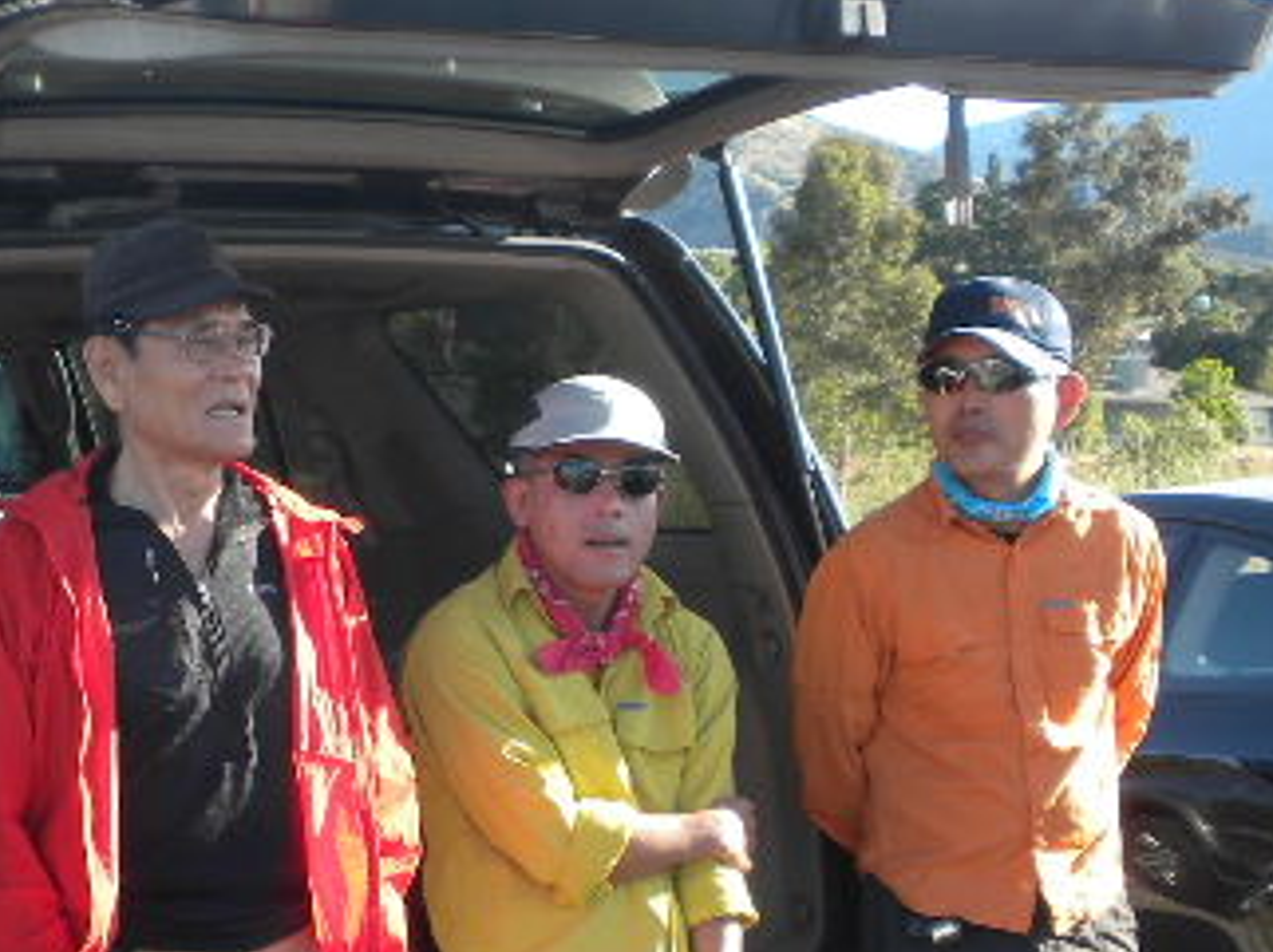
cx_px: 237
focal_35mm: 92
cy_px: 604
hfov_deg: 21.0
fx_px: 3381
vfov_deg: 16.0
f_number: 3.5
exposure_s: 1/140
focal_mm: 6.6
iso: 64
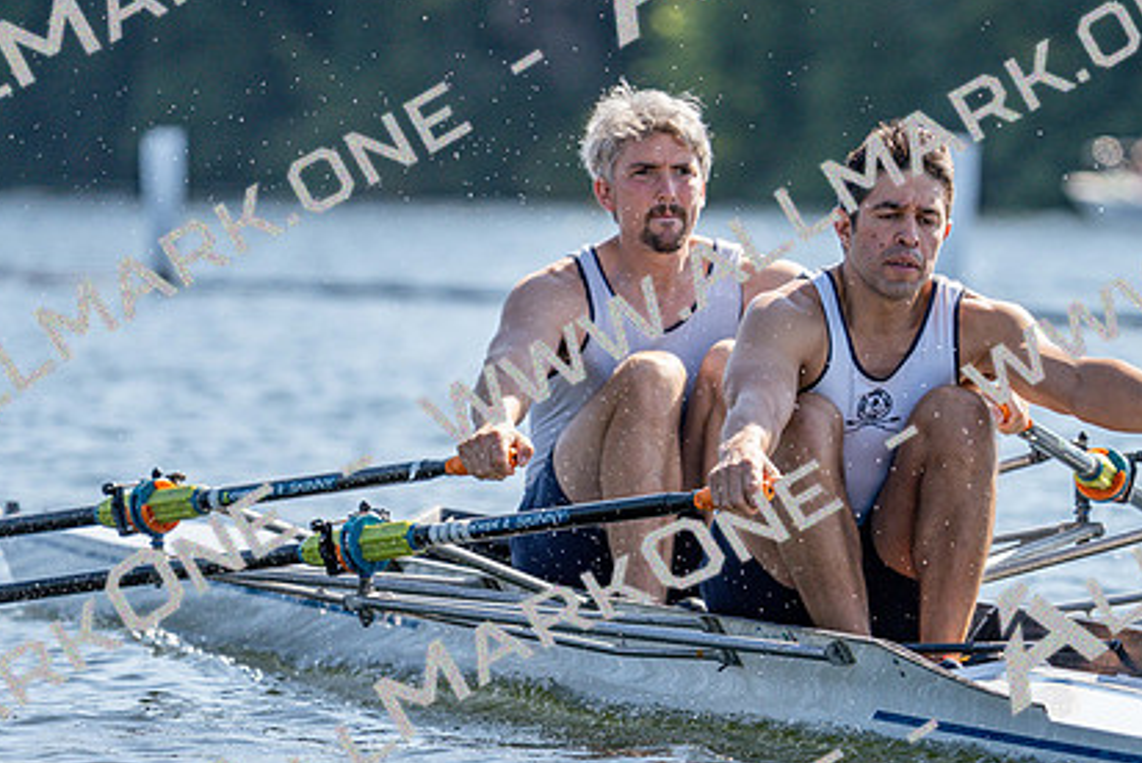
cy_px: 452
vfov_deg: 2.8
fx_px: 15586
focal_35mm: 491
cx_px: 760
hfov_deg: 4.2
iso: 400
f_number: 6.3
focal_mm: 350
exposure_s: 1/1600
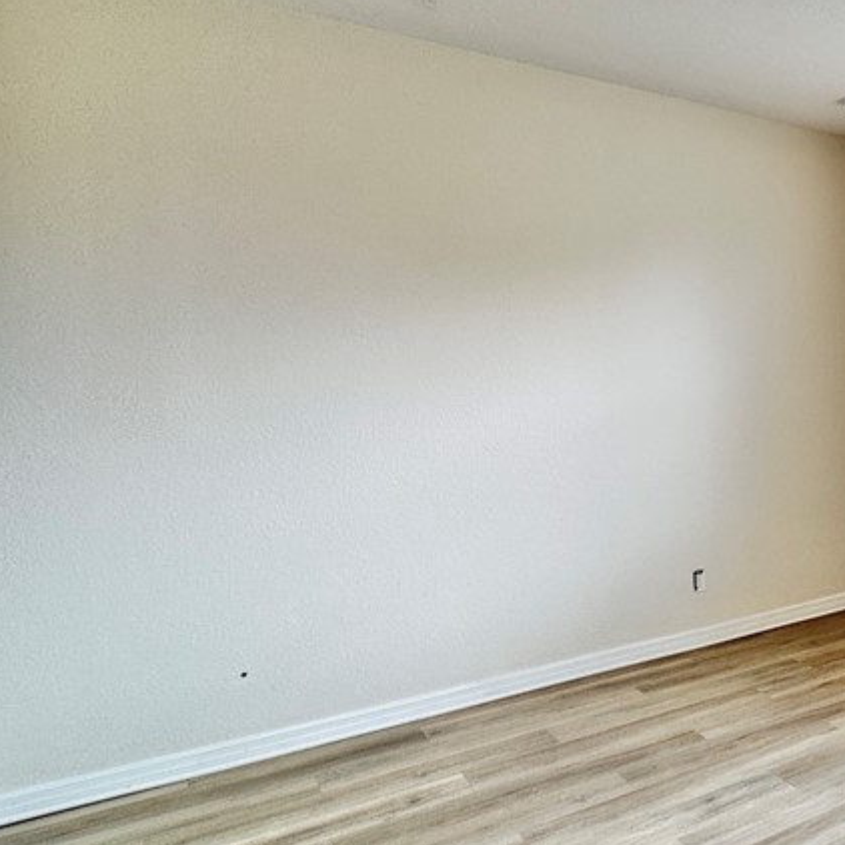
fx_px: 829
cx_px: 851
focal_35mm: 30
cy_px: 376
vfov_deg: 53.9
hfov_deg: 45.4
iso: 64
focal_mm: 2.22
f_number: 2.2
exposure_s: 1/120
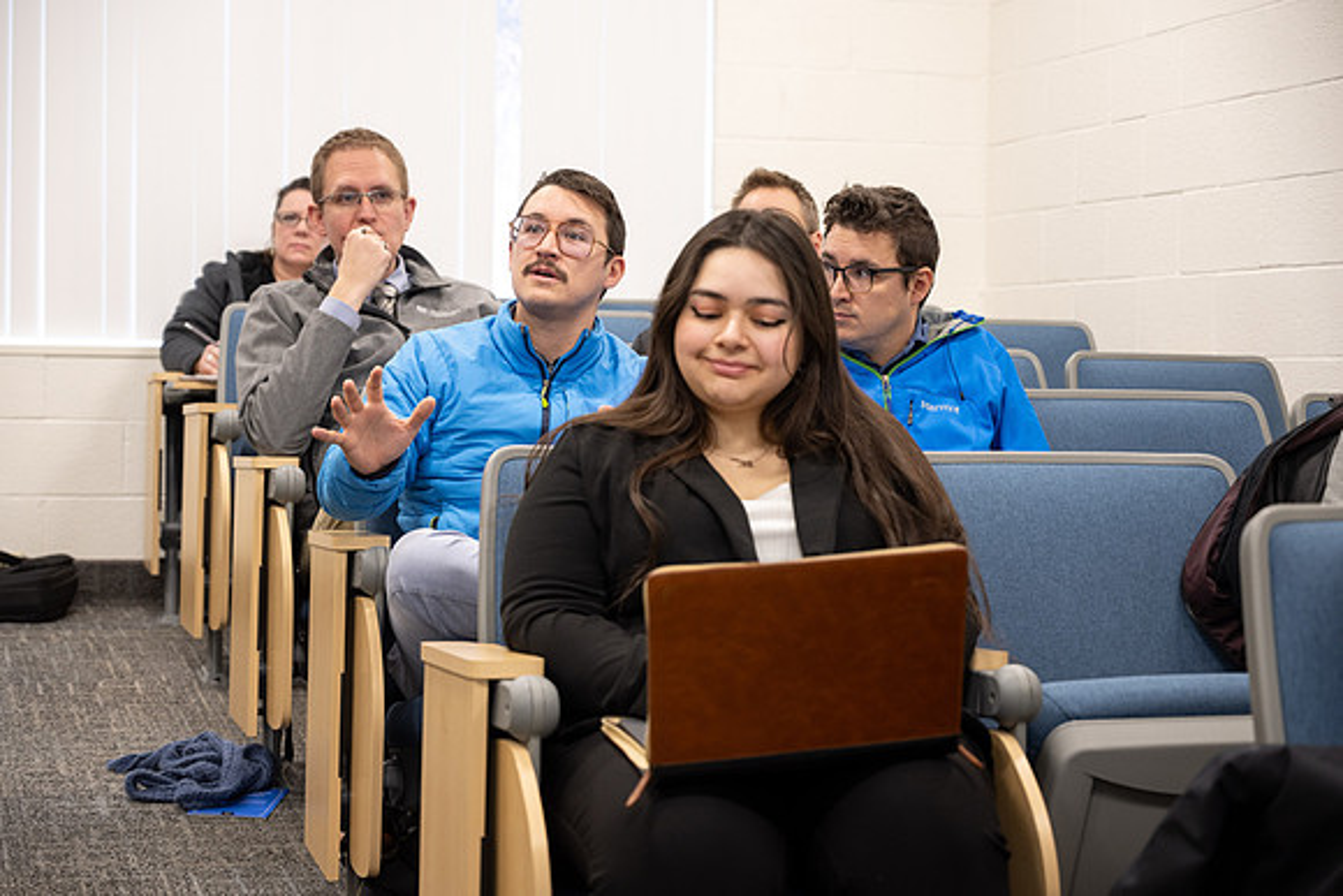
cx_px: 672
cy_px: 448
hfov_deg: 28.8
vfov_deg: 19.5
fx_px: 2612
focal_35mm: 70
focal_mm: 70
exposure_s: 1/60
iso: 640
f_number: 4
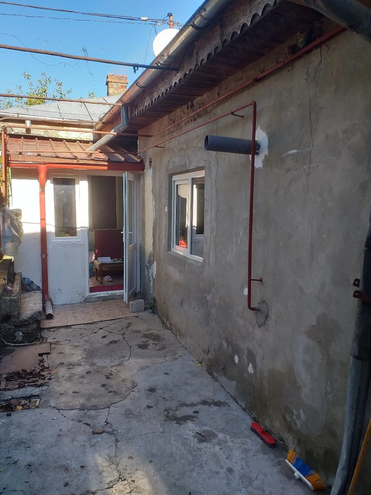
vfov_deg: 67.3
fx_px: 371
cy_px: 248
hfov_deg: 53.1
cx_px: 186
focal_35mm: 26
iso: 40
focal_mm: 3.6
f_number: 1.9
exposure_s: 1/196
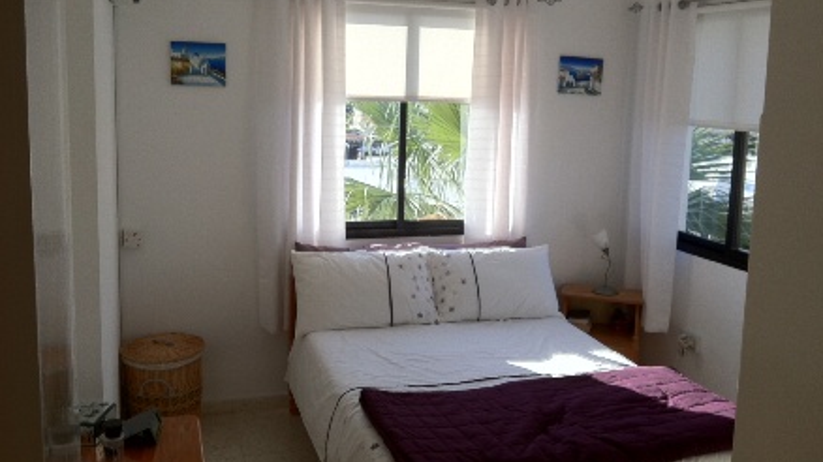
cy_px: 187
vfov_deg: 30.3
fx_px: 851
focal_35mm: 39
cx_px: 406
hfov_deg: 51.6
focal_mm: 3.85
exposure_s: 1/377
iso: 80
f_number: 2.8
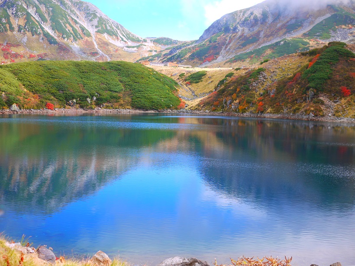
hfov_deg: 46.8
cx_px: 178
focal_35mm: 40
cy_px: 133
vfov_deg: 36.0
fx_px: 410
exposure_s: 1/1300
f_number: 2.2
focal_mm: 20
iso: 100
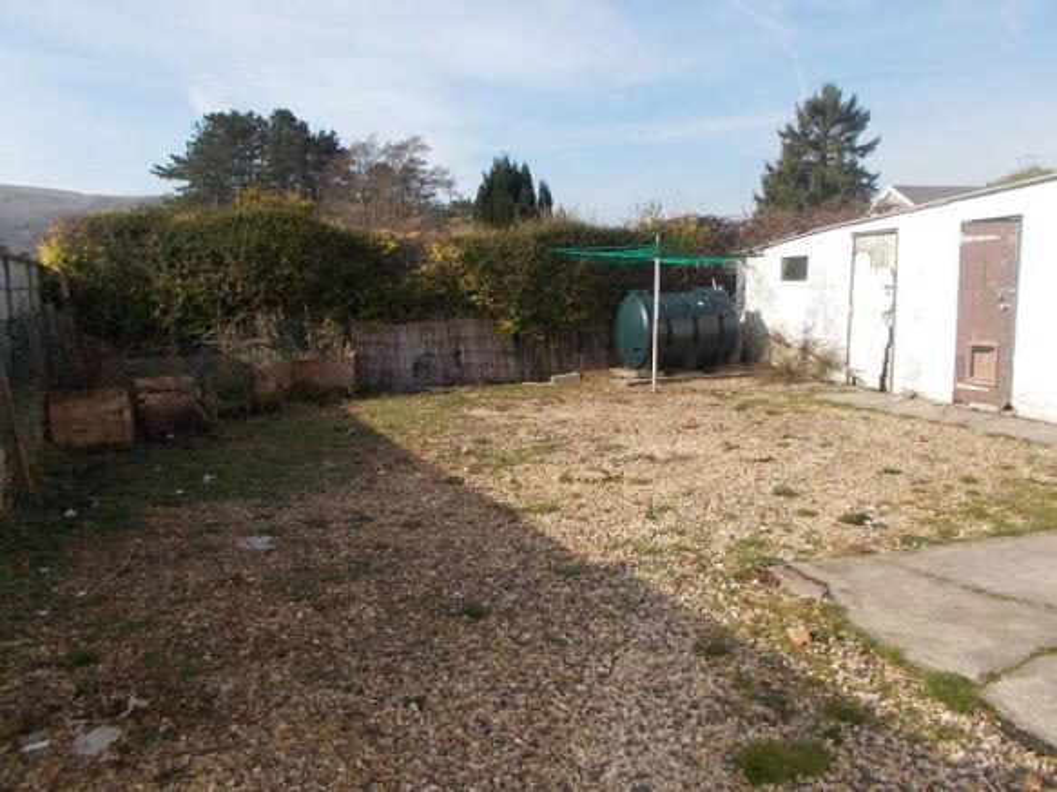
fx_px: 794
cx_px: 528
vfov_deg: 53.0
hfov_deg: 67.3
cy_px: 396
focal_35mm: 26
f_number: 8
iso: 80
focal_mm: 4.6
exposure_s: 1/125
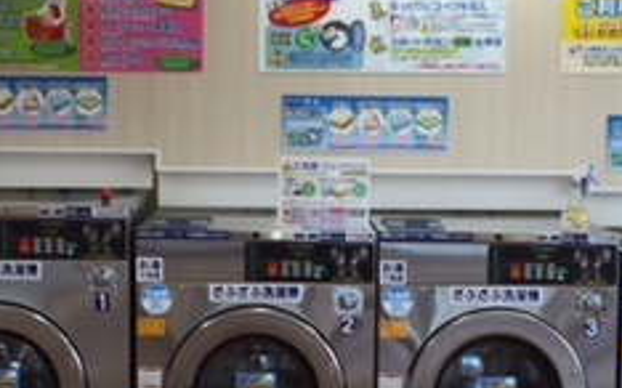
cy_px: 221
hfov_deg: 24.6
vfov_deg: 15.5
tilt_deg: -5.8
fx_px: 1423
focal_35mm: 84
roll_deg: -1.7
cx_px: 292
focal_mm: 4.15
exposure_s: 1/60
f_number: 2.2
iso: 32
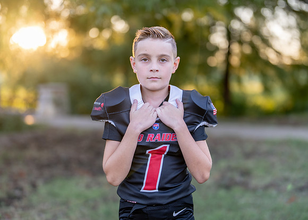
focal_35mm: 63
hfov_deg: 31.5
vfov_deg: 22.7
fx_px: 547
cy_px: 111
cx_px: 161
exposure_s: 1/400
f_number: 1.2
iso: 100
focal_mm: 50
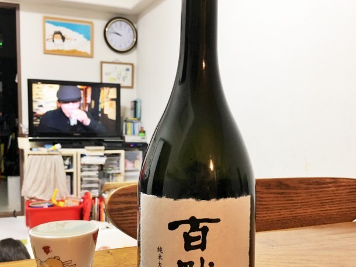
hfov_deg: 49.0
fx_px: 391
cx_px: 172
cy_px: 163
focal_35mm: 38
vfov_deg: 37.5
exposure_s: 1/15
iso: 50
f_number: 2.2
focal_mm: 4.15
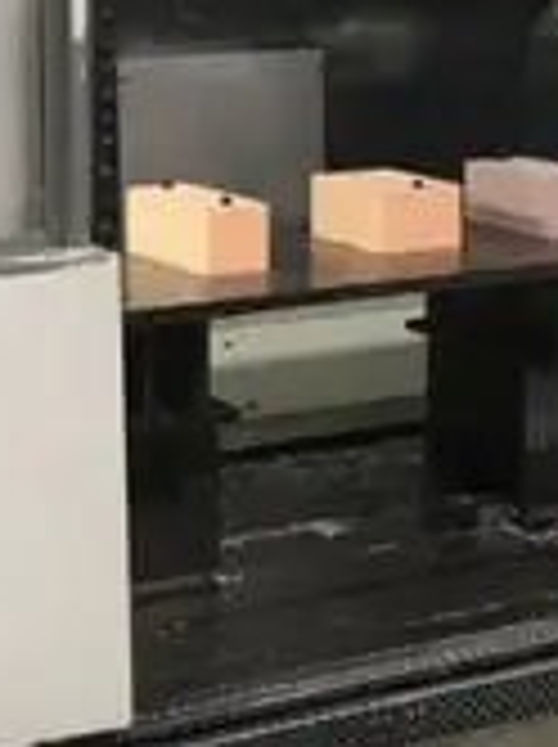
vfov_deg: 18.0
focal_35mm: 108
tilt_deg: -6.7
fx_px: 2327
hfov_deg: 13.6
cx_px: 477
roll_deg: -0.4
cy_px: 108
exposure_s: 1/15
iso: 64
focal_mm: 3.99
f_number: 1.8
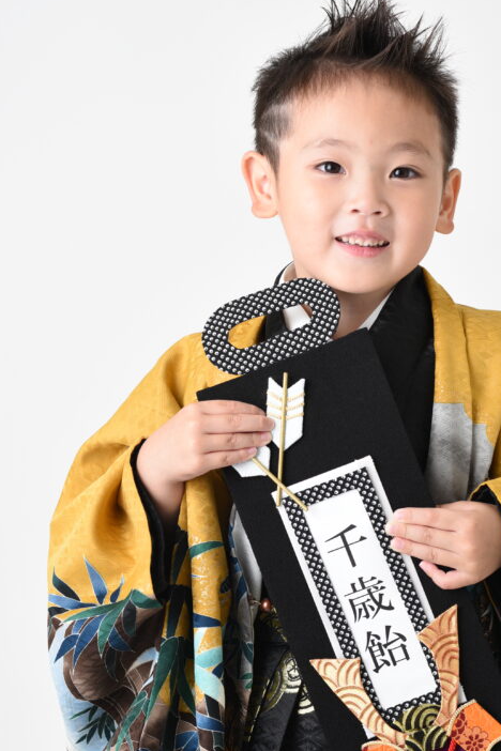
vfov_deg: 16.5
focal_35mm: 124
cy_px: 420
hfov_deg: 11.0
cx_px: 327
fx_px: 2588
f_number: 5.6
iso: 320
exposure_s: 1/160
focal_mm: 85
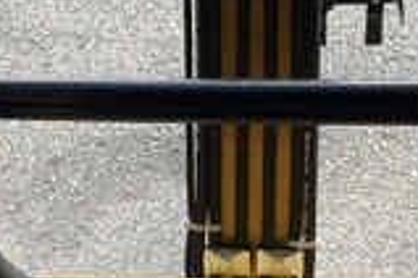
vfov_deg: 17.4
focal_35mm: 76
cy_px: 299
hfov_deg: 26.6
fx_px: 882
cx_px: 200
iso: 20
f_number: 1.8
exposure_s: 1/167
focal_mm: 3
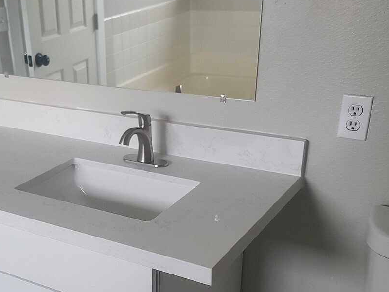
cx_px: 103
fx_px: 562
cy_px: 207
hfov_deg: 37.4
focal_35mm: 50
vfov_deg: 28.8
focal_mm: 7
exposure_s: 1/60
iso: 160
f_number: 1.8
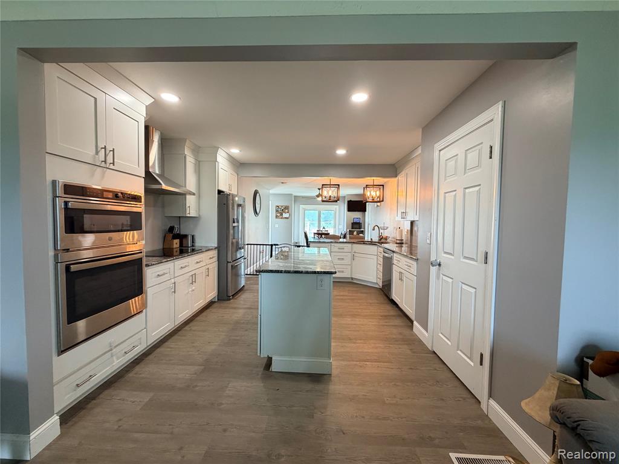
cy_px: 232
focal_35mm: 14
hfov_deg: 102.1
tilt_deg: -2.0
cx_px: 310
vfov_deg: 85.7
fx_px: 250
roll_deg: -1.1
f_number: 2.2
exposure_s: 1/120
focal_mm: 2.22
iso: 320
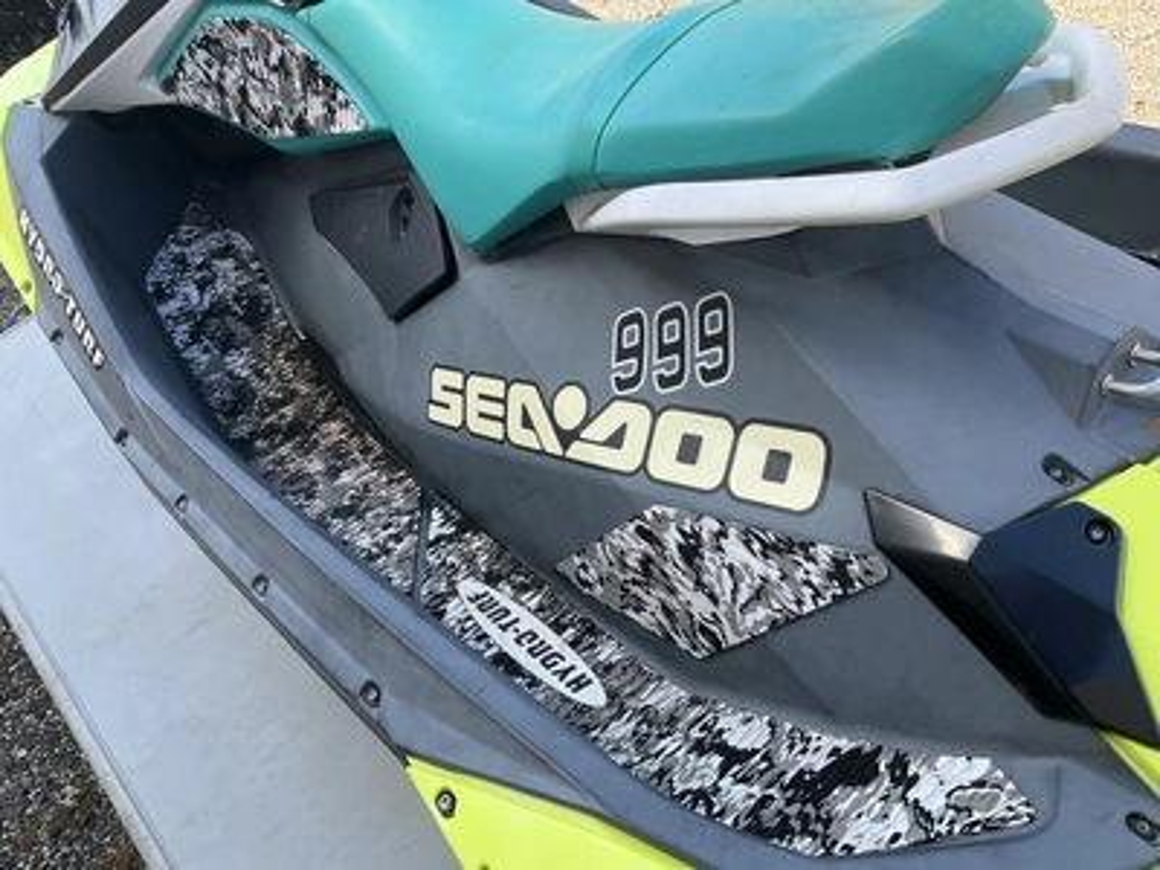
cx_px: 580
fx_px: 972
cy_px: 435
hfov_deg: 61.7
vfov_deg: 48.2
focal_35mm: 29
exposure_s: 1/294
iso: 25
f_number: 1.8
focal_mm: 3
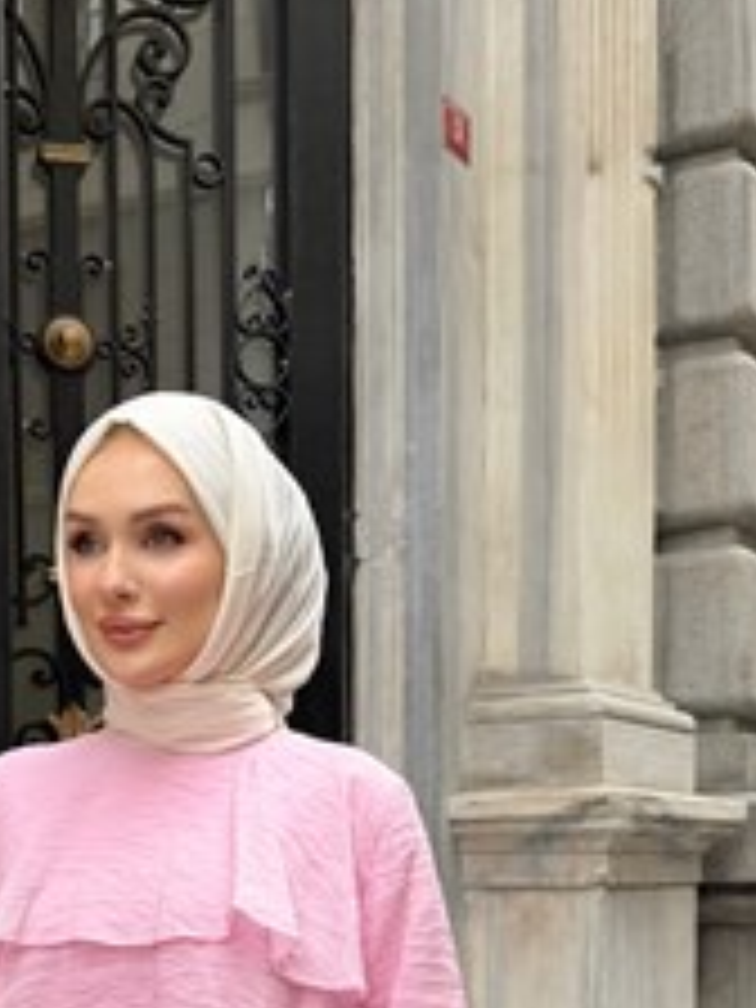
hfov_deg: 25.4
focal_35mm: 57
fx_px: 1660
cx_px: 189
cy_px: 947
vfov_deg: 31.8
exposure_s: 1/920
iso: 80
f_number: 1.78
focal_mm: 6.76
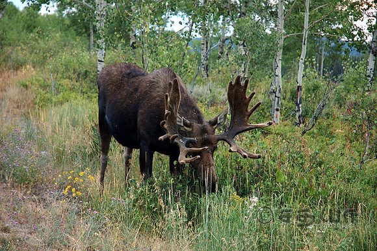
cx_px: 188
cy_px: 126
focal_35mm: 105
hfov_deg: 19.5
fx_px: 1099
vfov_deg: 13.0
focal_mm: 70
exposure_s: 1/60
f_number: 4.5
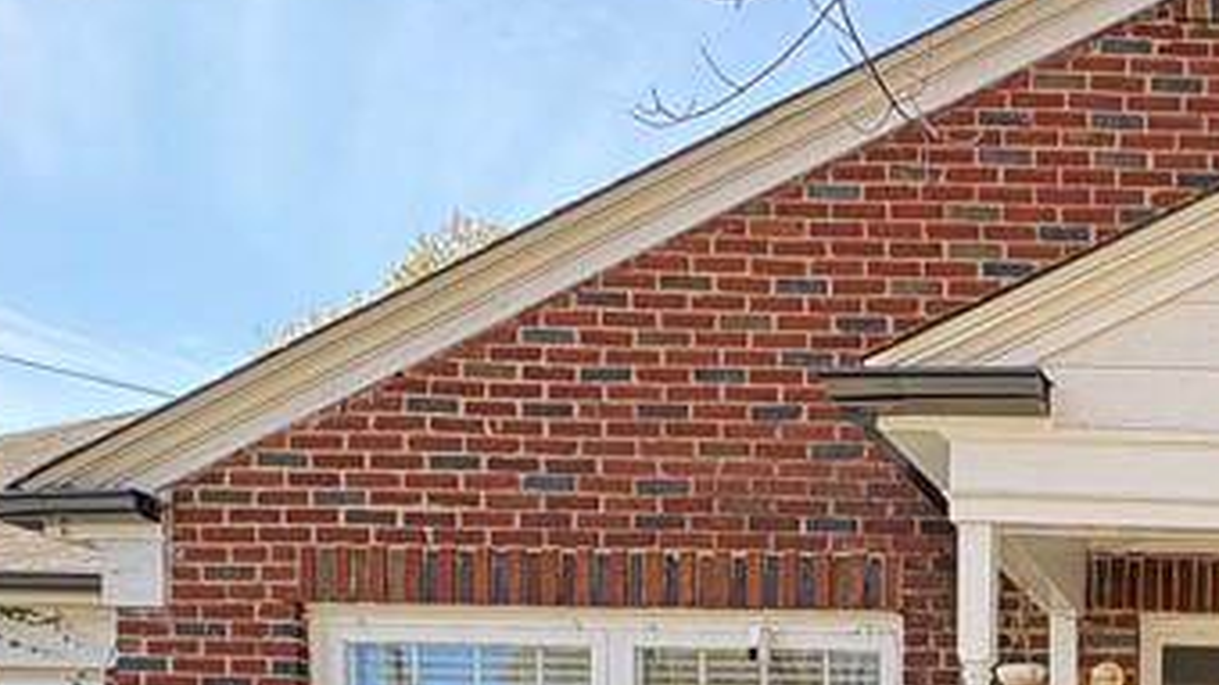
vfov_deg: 22.2
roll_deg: -0.4
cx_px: 1380
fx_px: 1486
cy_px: 979
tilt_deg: -1.6
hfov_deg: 36.7
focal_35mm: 46
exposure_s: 1/160
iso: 50
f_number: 2.2
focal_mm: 2.22
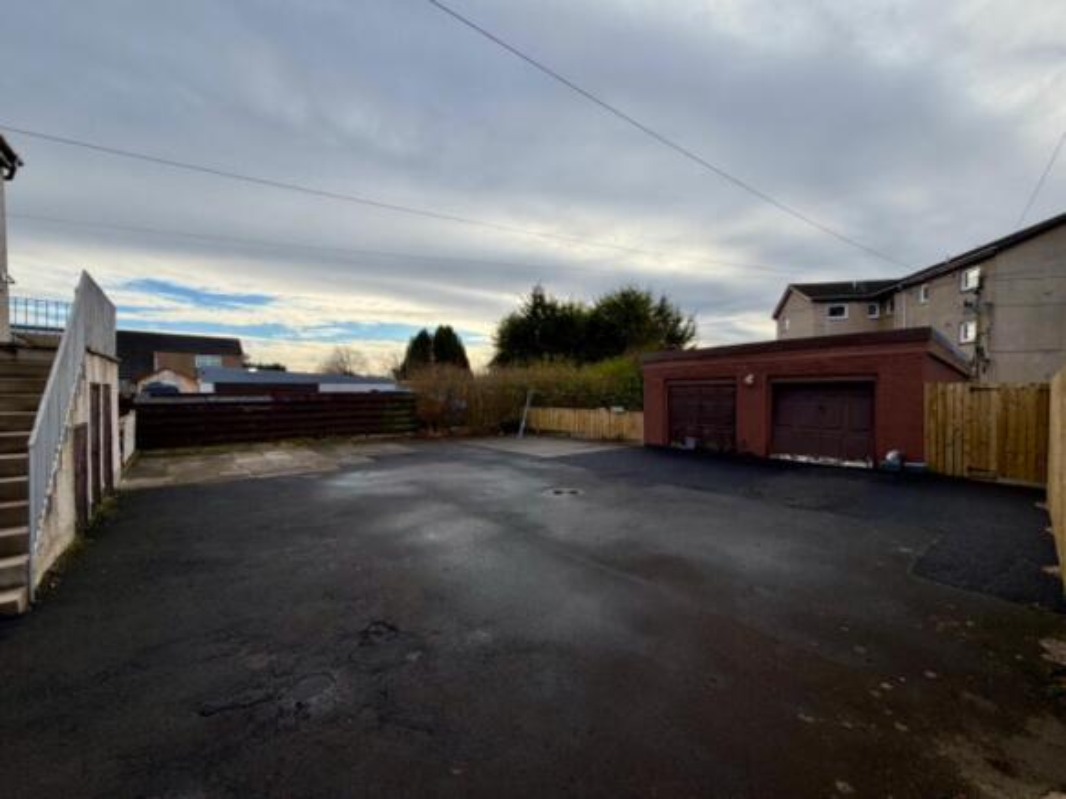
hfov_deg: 102.1
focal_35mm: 14
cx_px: 533
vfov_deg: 85.7
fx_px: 431
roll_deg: +0.3
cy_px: 400
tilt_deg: -1.3
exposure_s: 1/770
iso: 32
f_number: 2.2
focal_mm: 2.22
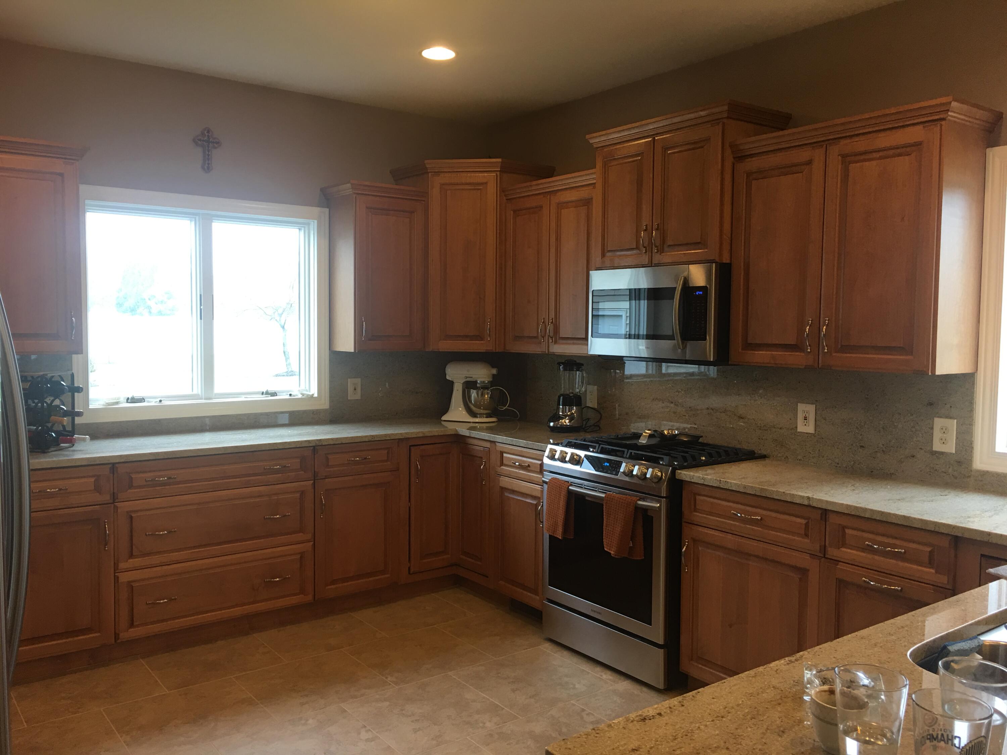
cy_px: 378
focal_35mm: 29
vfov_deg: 48.2
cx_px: 504
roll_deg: -0.6
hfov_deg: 61.7
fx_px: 844
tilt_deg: -1.8
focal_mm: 4.15
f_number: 2.2
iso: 25
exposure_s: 1/15
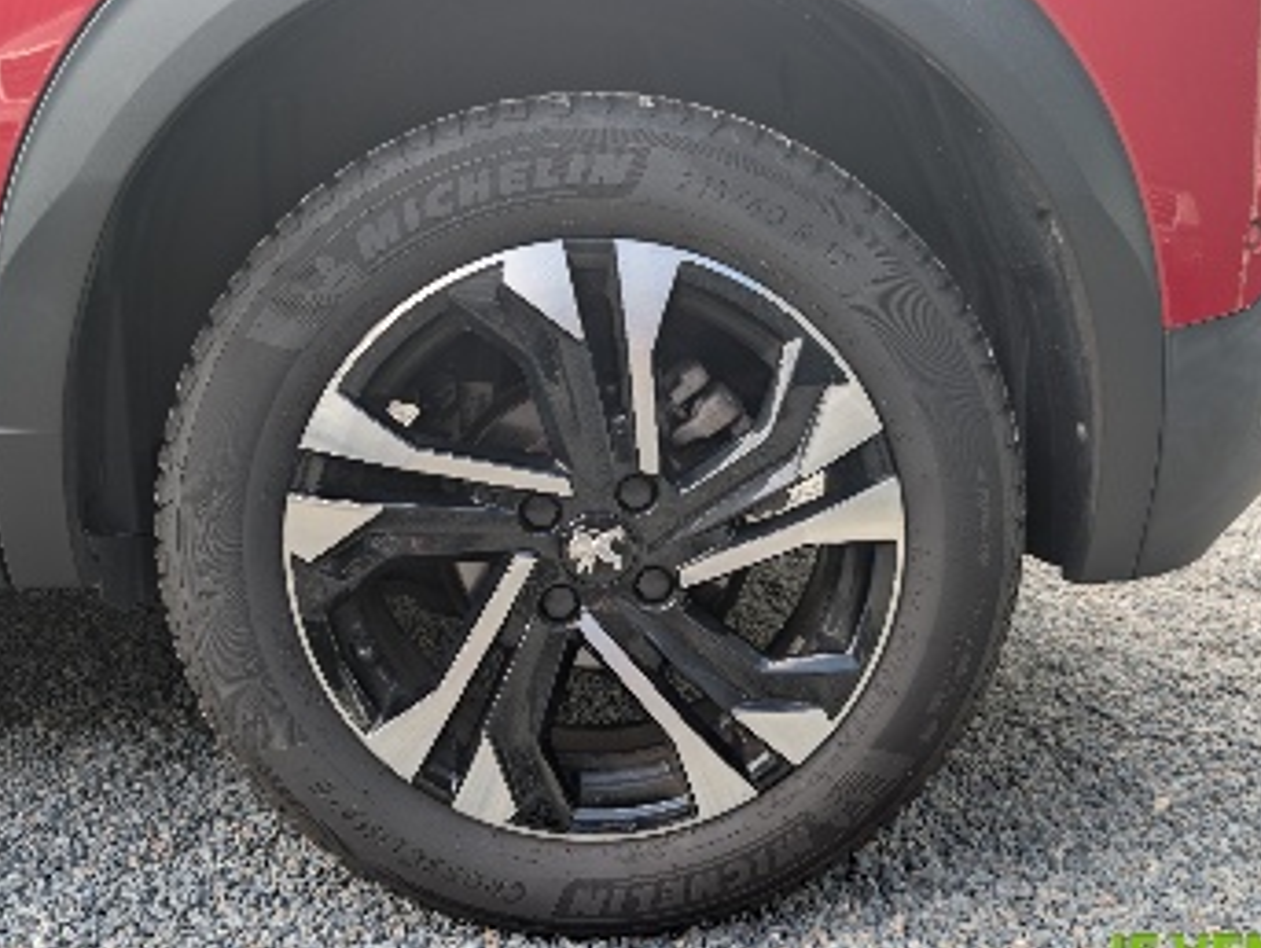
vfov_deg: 48.3
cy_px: 500
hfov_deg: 61.6
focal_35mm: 29
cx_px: 621
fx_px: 1058
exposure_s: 1/123
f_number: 1.68
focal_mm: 6.9
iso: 19
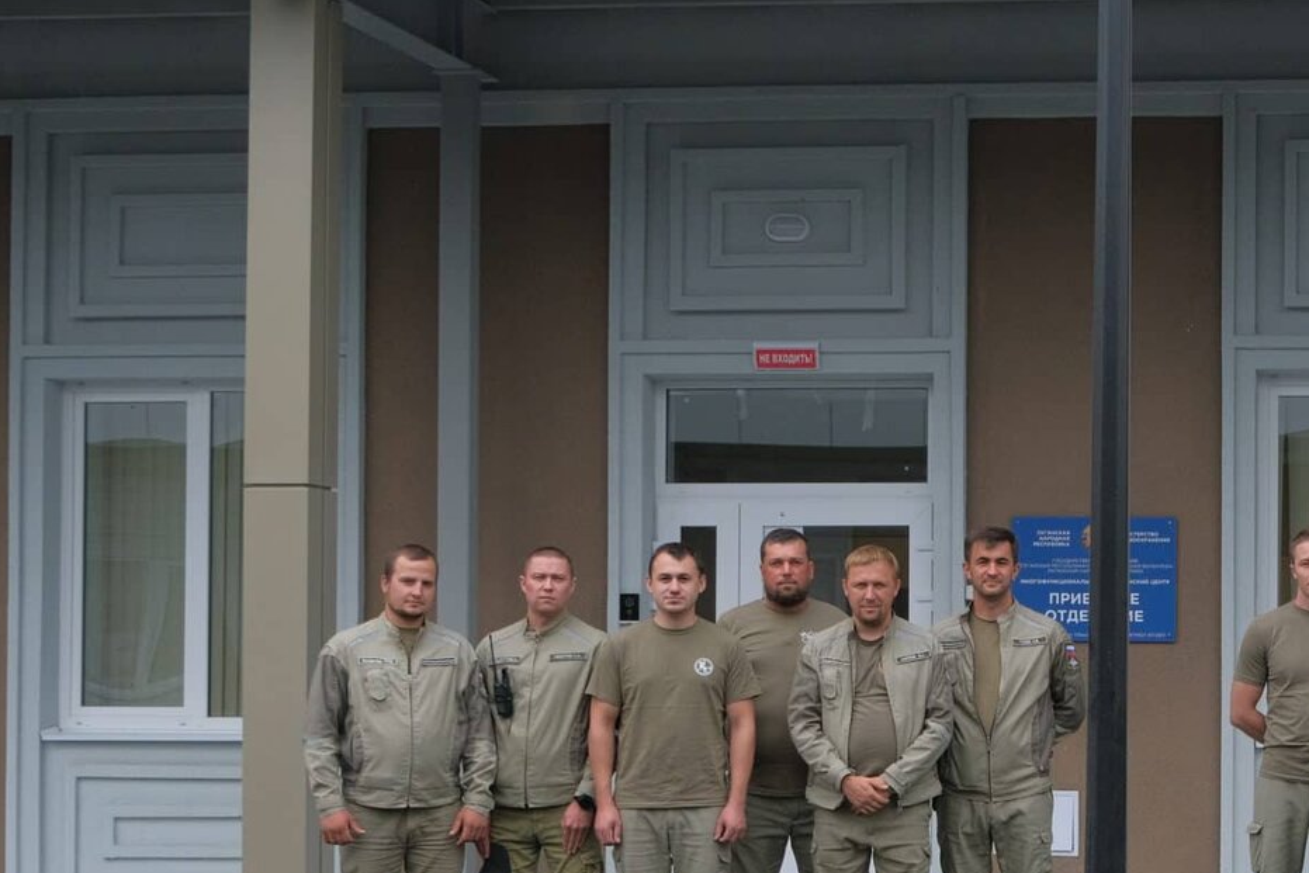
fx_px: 2400
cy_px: 617
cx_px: 1166
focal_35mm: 66
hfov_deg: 29.3
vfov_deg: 20.5
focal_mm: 20.2
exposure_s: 1/1700
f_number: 4
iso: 640
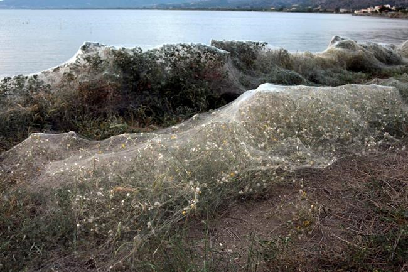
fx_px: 357
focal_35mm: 32
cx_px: 204
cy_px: 136
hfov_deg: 59.5
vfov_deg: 41.7
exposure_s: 1/30
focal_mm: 21
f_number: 3.8
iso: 450
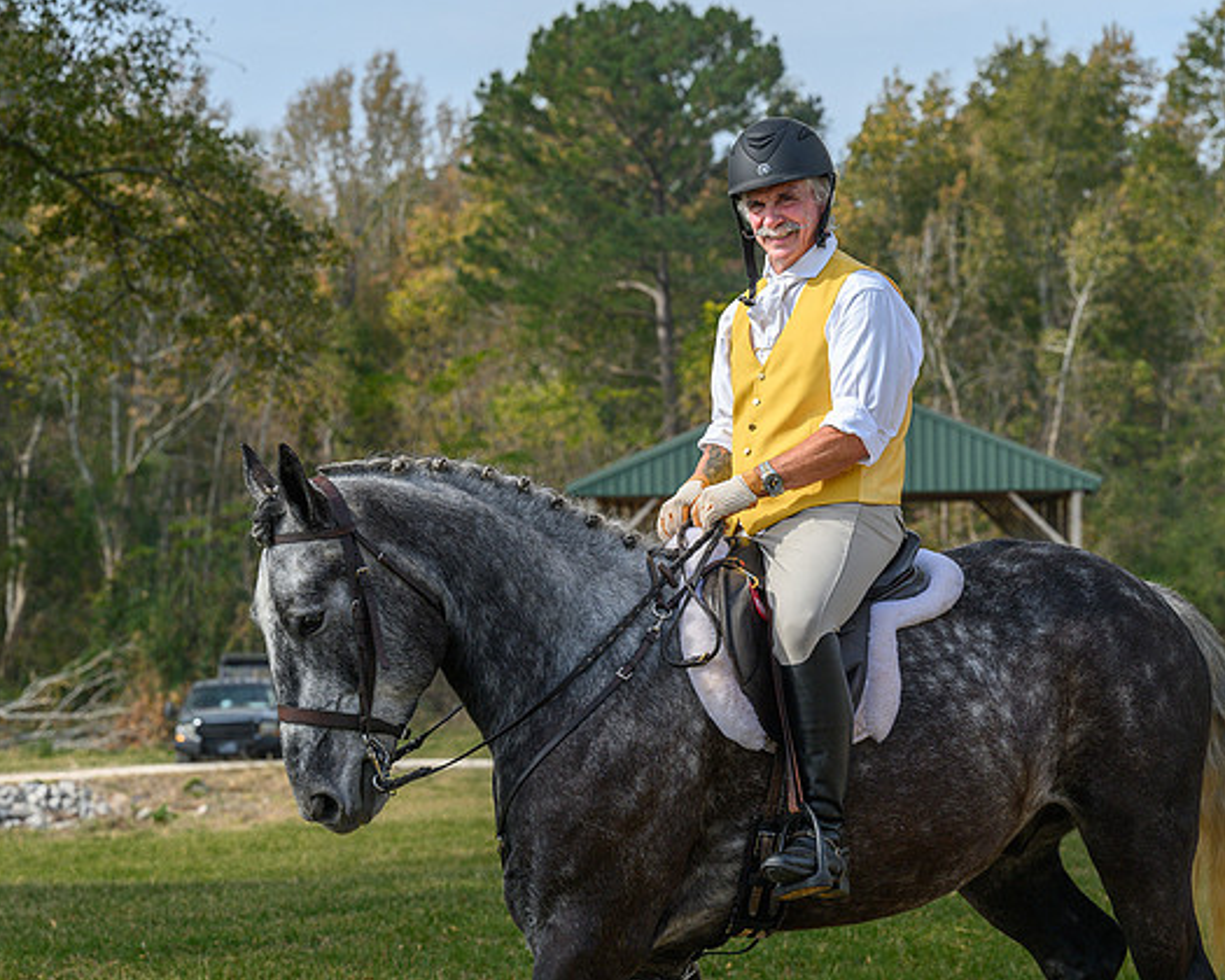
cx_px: 725
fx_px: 4496
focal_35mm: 124
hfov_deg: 15.5
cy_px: 468
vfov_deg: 12.4
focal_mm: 101
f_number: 6.3
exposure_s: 1/500
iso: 400
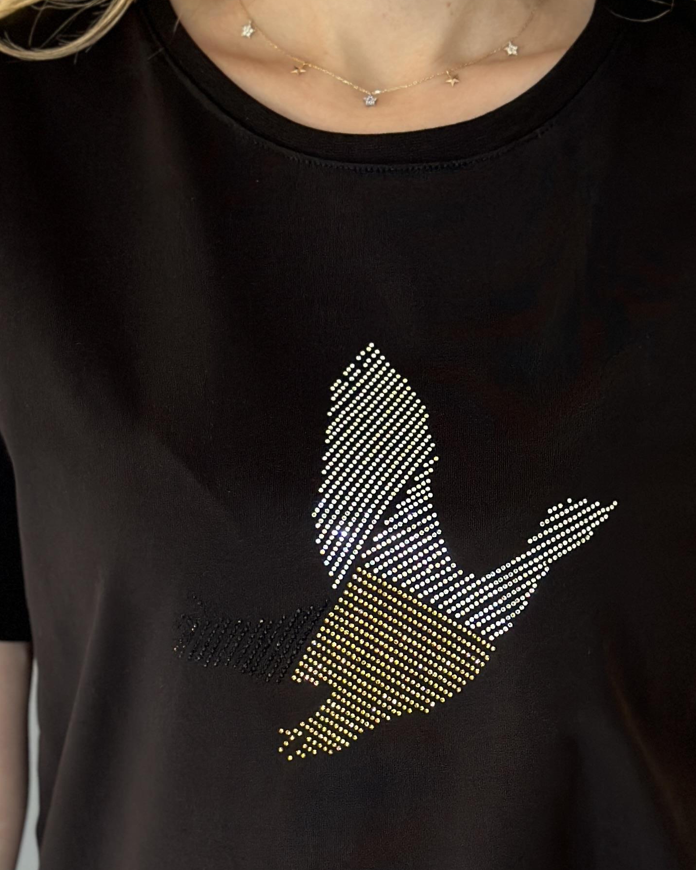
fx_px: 2729
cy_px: 704
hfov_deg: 14.5
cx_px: 425
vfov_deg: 17.9
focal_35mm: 106
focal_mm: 6.86
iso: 200
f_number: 1.78
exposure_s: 1/60
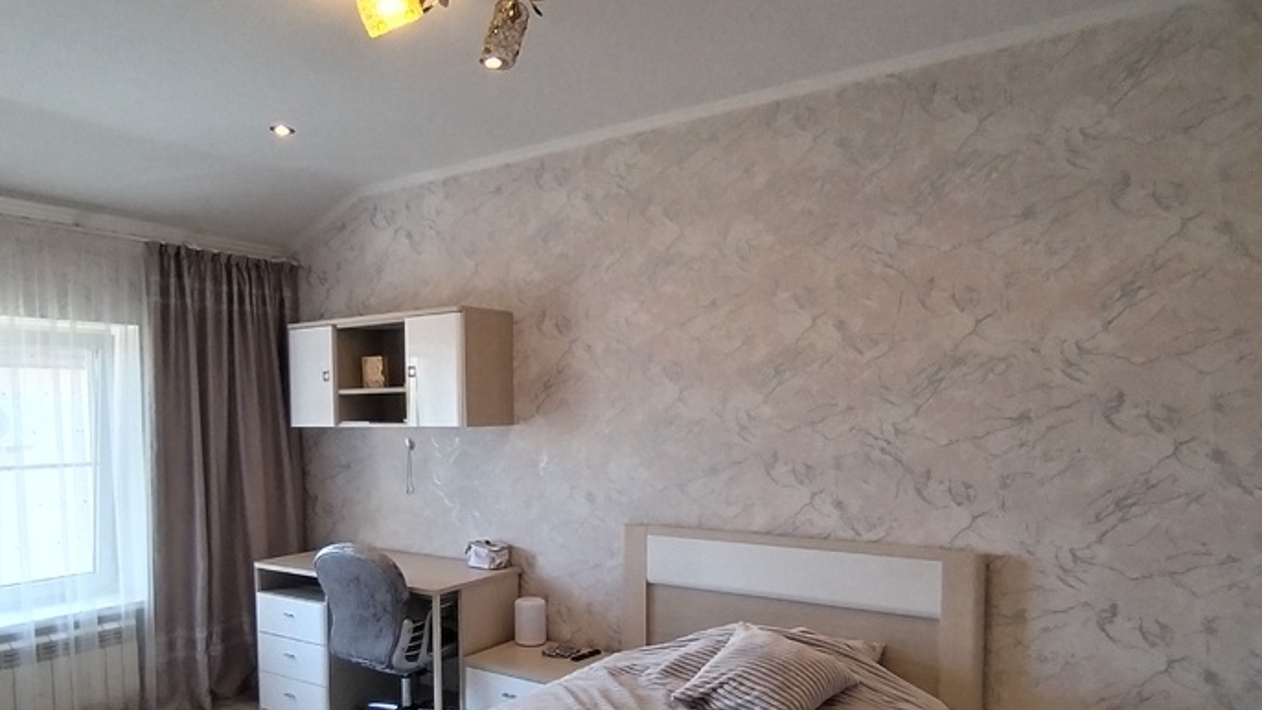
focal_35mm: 27
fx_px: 904
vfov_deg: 42.4
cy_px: 462
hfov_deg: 69.3
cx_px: 517
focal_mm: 1.42
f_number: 2.2
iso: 142
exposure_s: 1/50
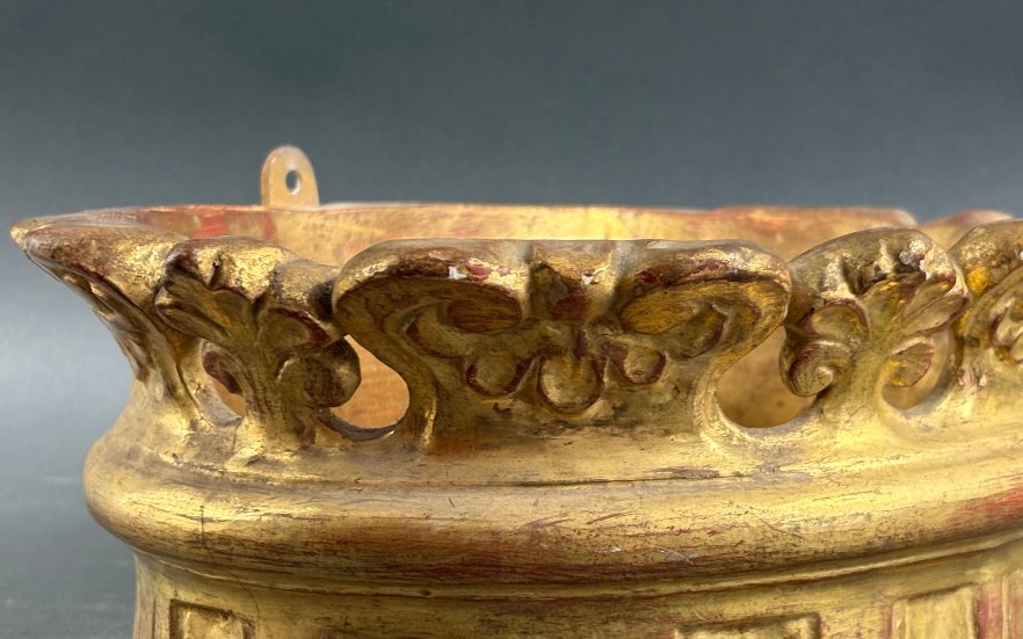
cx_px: 659
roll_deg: -0.3
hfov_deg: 27.4
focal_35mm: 75
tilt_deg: -8.6
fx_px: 2091
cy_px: 428
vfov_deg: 17.3
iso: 125
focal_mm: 5.96
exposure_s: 1/50
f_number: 1.6
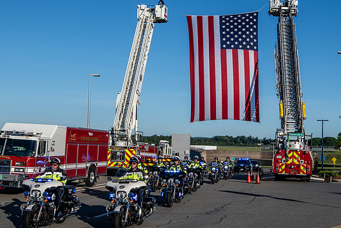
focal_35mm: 54
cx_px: 229
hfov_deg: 36.5
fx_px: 512
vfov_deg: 25.1
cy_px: 118
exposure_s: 1/500
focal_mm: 30
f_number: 11
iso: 320
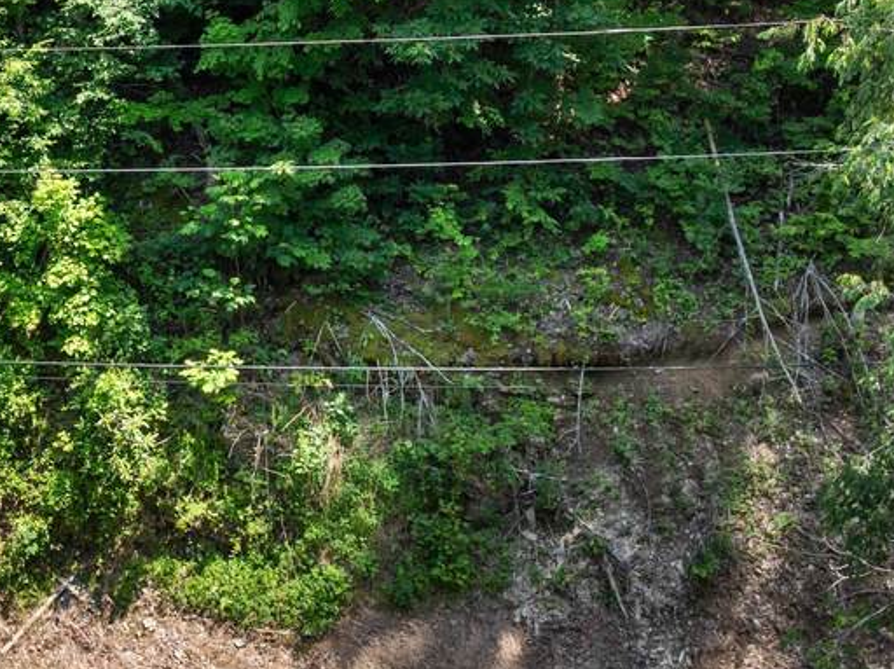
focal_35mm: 60
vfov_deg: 24.1
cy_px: 171
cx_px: 117
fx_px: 1548
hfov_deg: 31.0
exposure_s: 1/20
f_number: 2.8
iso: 100
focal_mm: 12.29
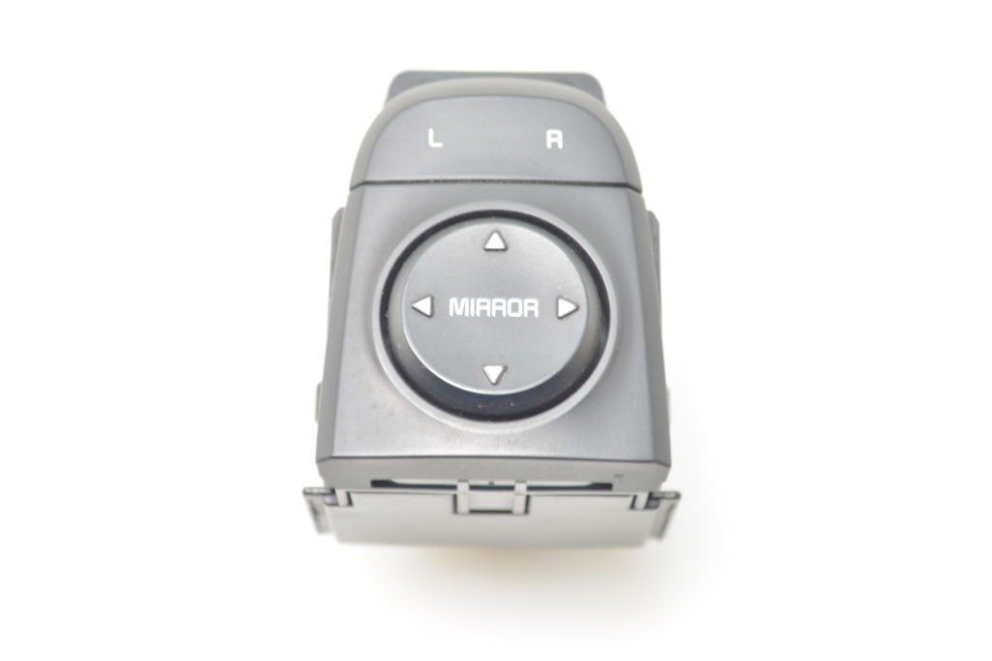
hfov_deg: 29.3
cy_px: 330
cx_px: 496
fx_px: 1901
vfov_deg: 19.7
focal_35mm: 69
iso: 100
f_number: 5.3
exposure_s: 1/6
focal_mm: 46
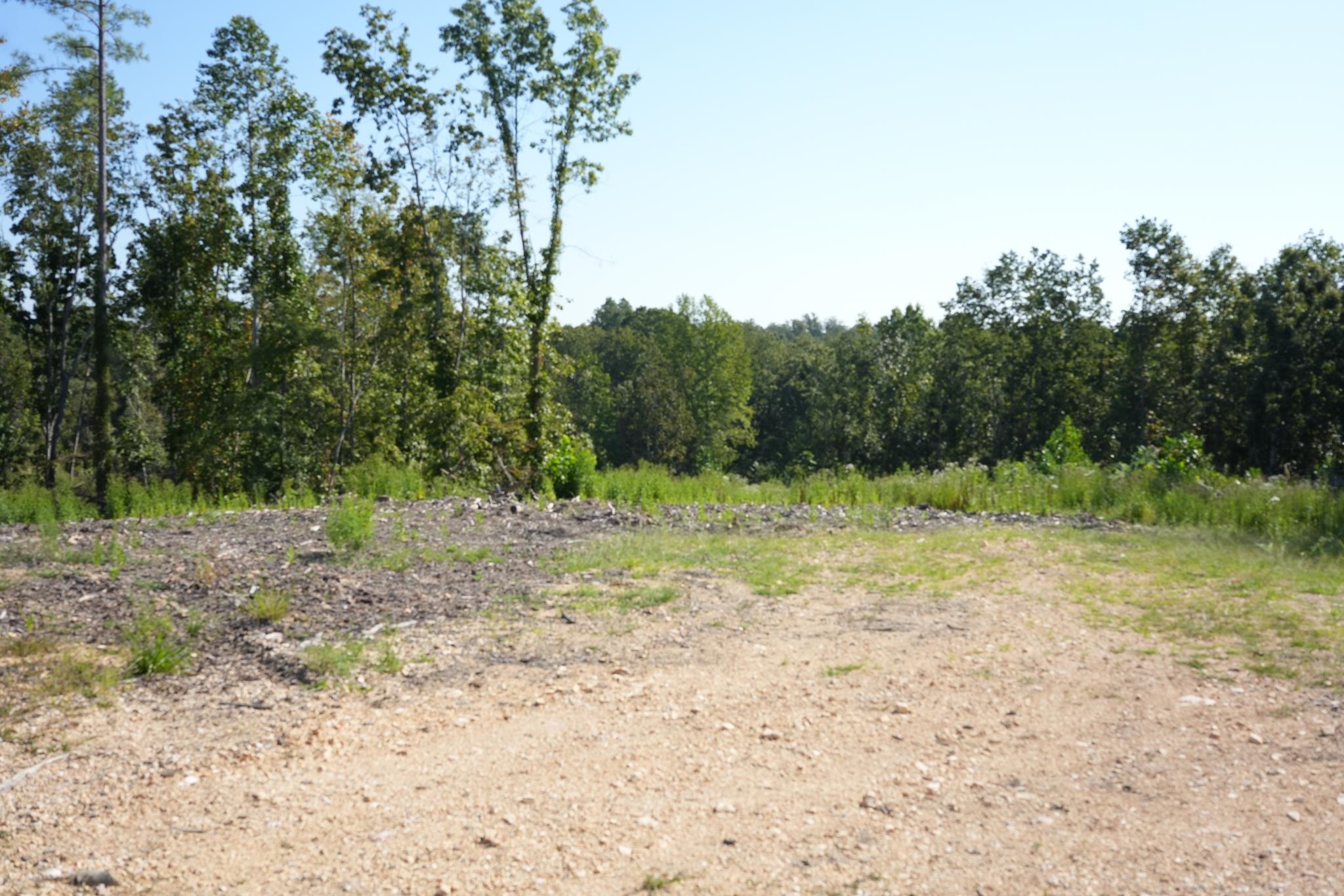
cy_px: 448
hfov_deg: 54.4
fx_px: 1306
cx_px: 672
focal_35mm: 35
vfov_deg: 37.8
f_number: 7.1
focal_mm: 35
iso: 640
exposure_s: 1/1600
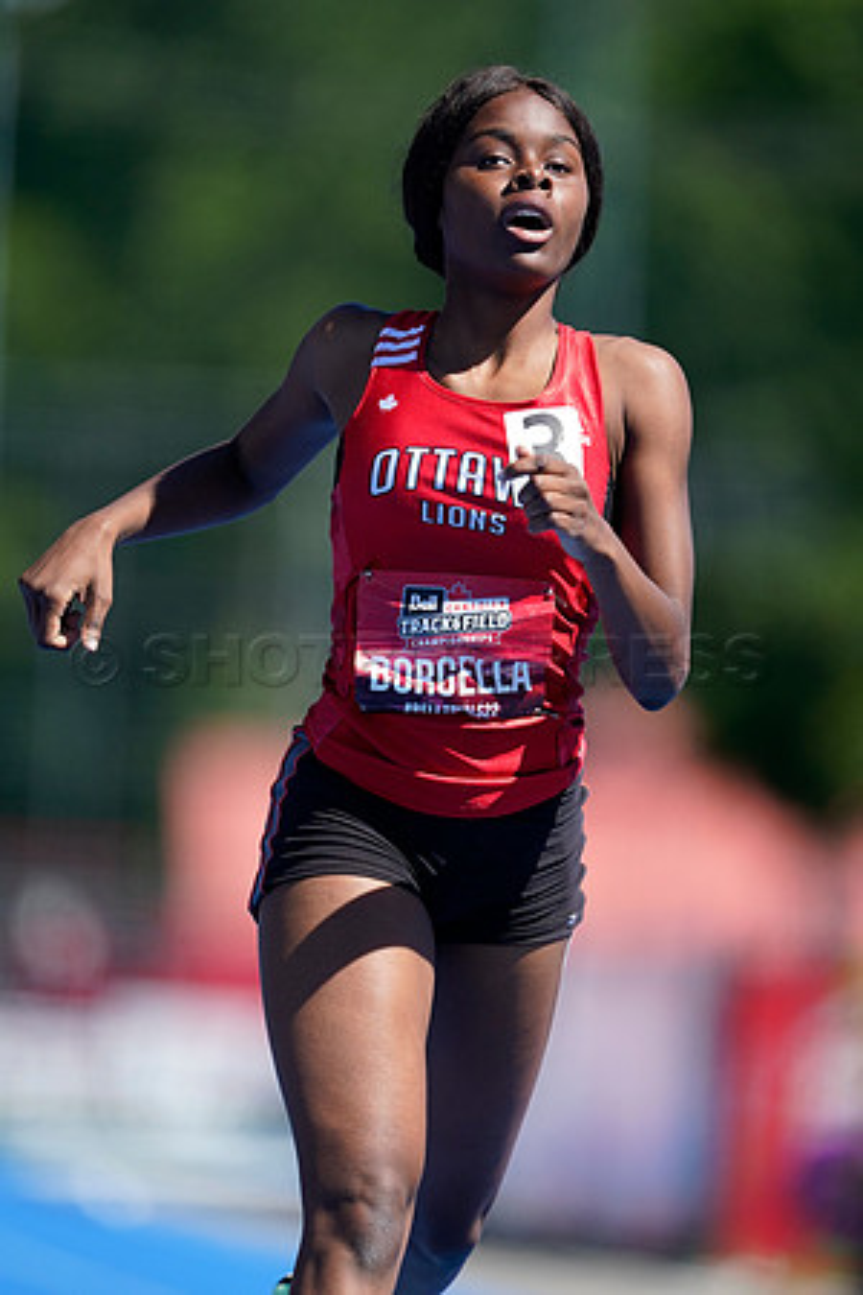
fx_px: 21573
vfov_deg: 3.4
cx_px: 432
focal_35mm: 600
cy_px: 648
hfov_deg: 2.3
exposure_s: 1/2000
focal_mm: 600
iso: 320
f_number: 4
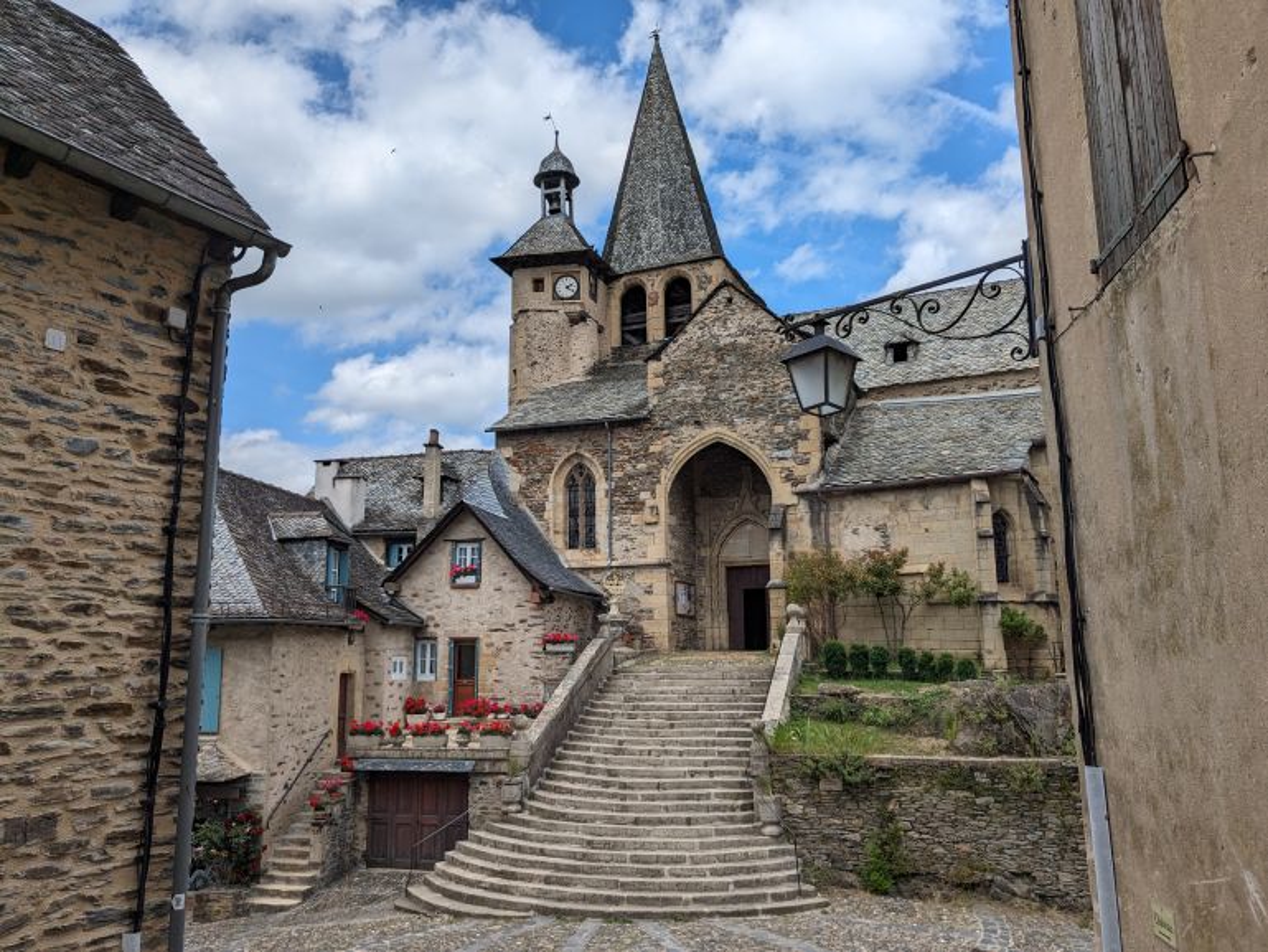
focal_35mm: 27
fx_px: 989
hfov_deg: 65.3
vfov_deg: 51.4
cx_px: 634
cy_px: 476
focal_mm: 4.38
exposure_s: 1/4673
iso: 59
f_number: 1.73
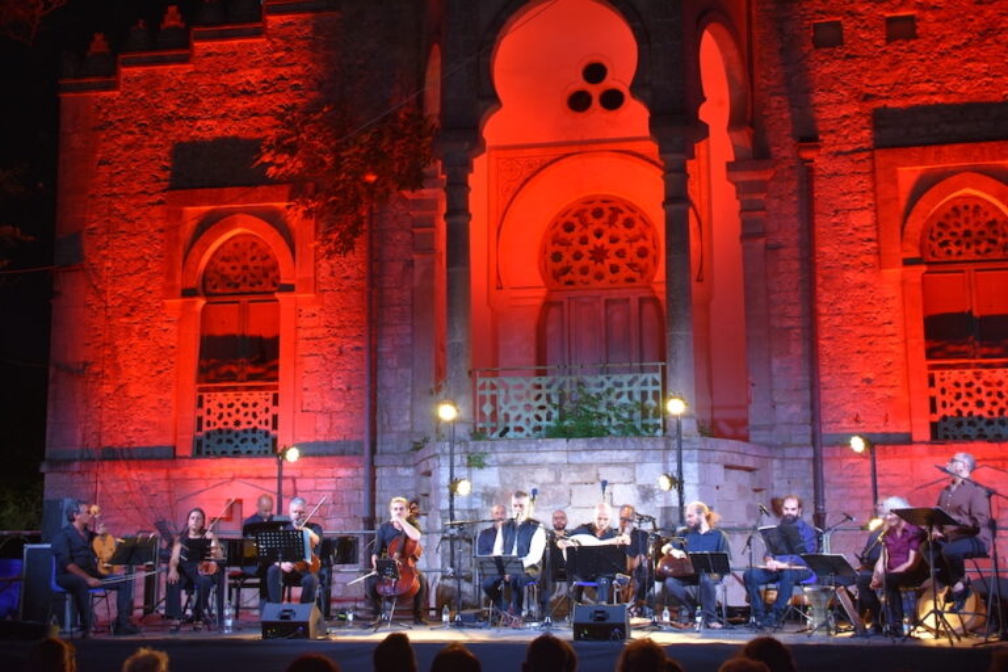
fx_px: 1218
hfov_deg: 45.0
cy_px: 336
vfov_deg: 30.8
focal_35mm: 44
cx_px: 504
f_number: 4
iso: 800
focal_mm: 29
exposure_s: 1/13
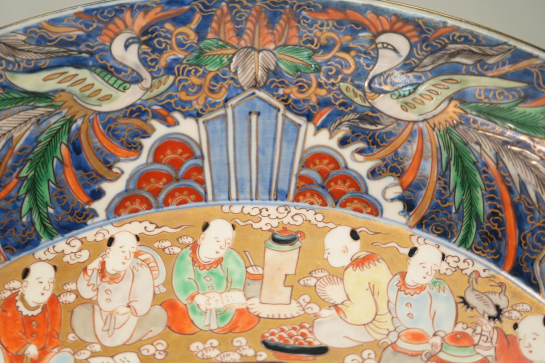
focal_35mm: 98
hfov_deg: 20.8
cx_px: 272
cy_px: 182
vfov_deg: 14.0
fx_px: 1484
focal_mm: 98
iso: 800
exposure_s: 1/100
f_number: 4
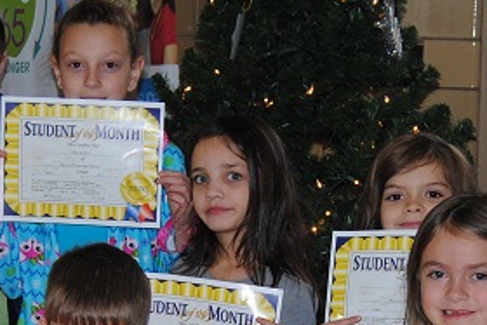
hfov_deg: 15.2
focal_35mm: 135
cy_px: 342
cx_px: 217
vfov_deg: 10.1
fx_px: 1827
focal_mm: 26
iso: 200
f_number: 4
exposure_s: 1/60
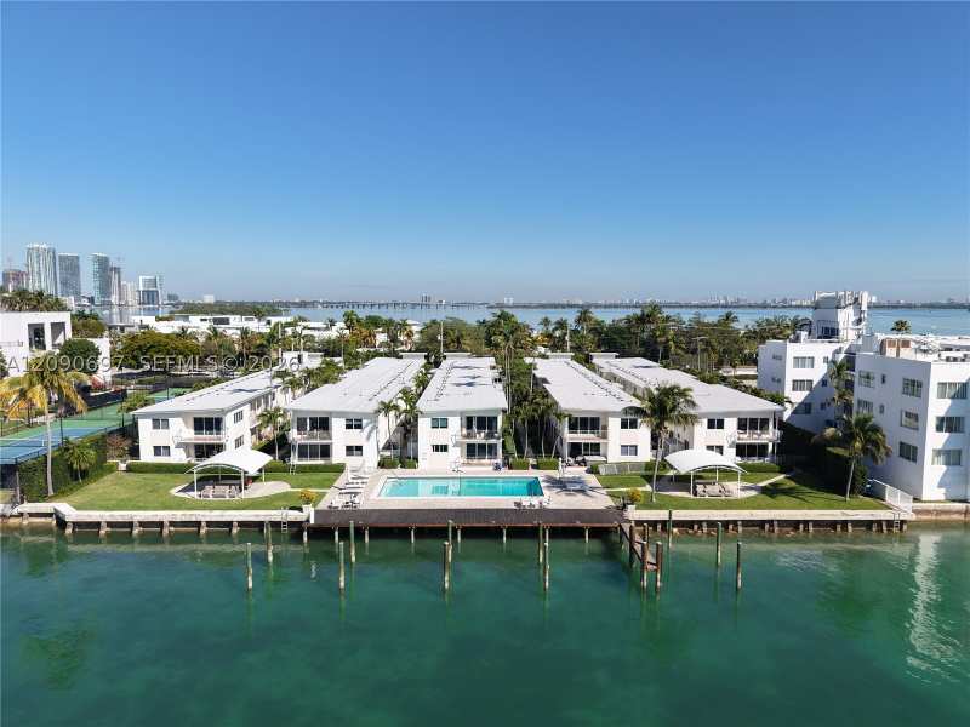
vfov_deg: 56.8
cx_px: 485
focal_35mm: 24
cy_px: 364
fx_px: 673
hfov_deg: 71.6
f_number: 1.8
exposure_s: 1/500
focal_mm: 8.67
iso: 120
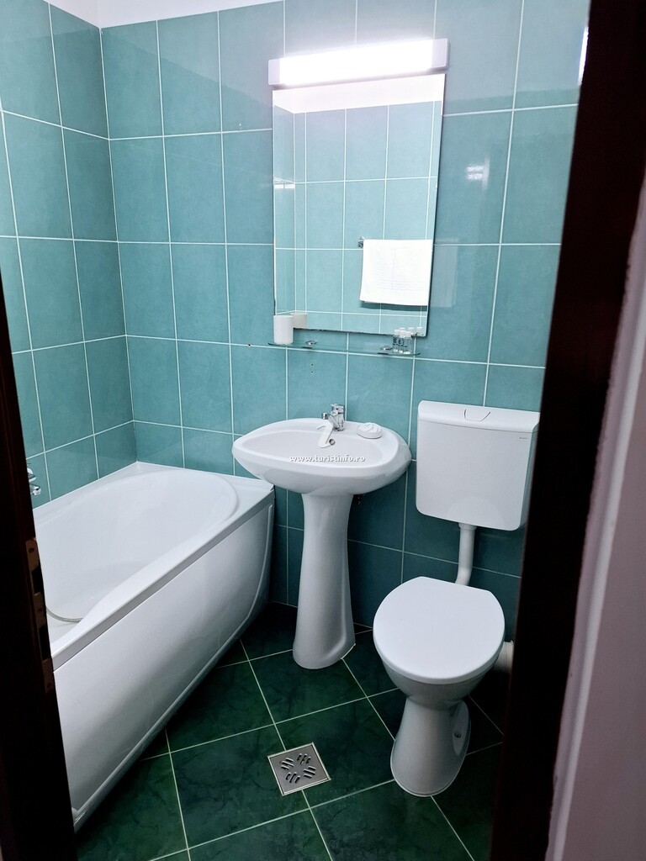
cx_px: 323
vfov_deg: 73.9
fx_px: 572
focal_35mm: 23
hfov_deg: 58.9
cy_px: 430
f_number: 1.8
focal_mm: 5.54
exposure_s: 1/120
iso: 250
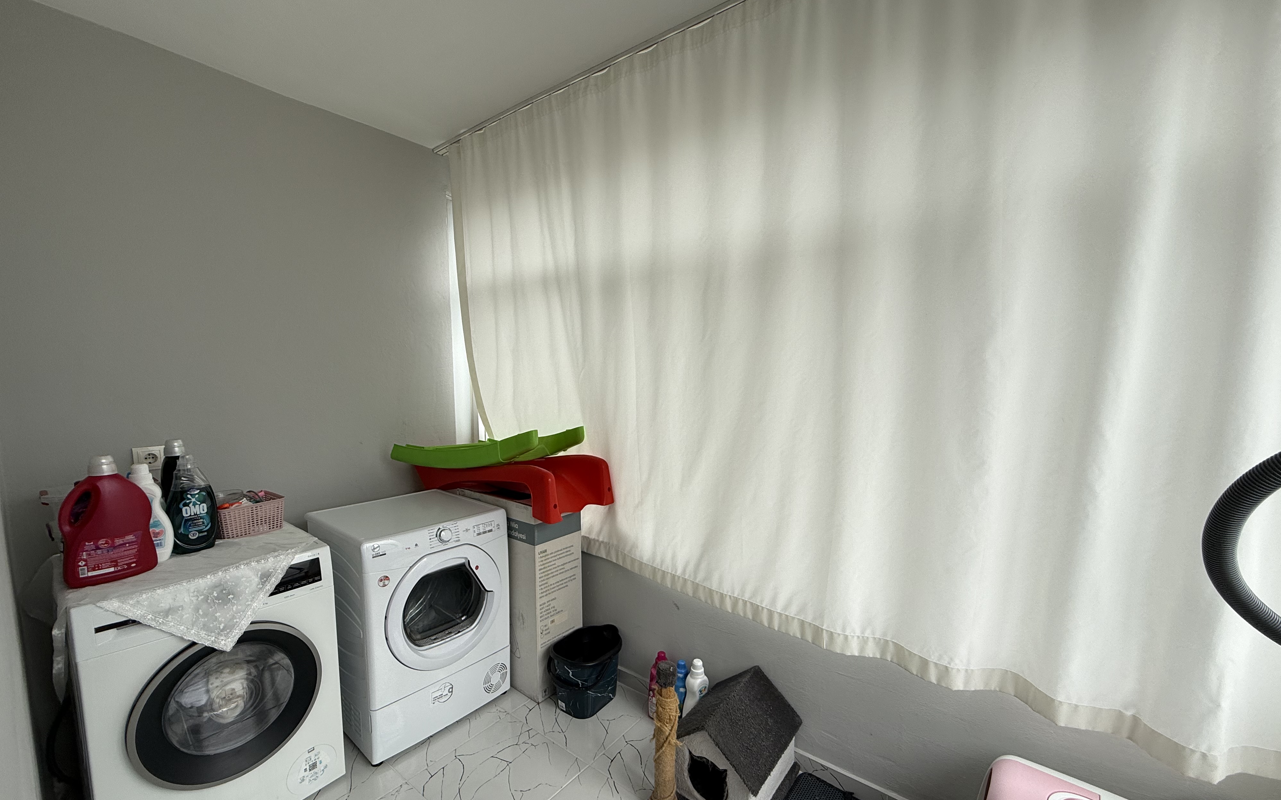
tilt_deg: -6.3
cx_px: 637
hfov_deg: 101.5
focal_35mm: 15
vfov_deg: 74.7
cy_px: 427
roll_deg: -0.1
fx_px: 524
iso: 50
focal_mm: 2.22
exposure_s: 1/338
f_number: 2.2
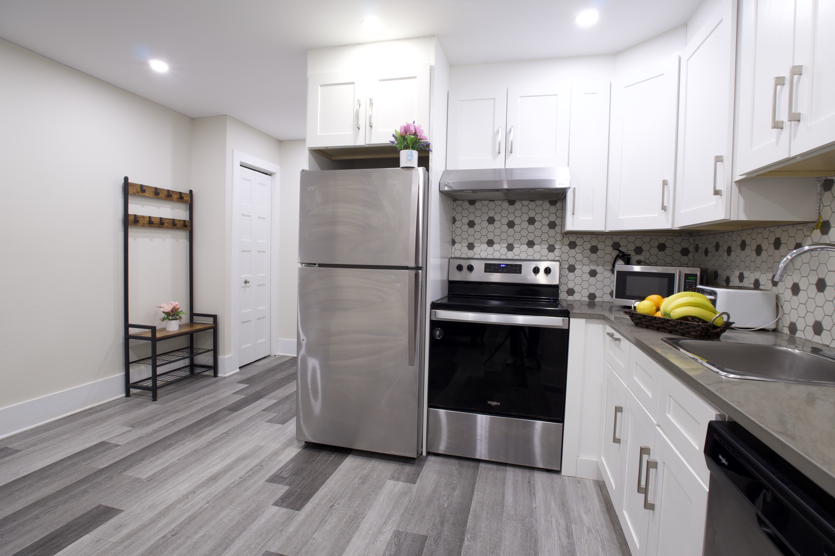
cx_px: 418
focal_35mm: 16
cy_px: 278
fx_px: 383
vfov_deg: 72.1
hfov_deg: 95.0
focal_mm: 11
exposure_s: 1
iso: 100
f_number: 8
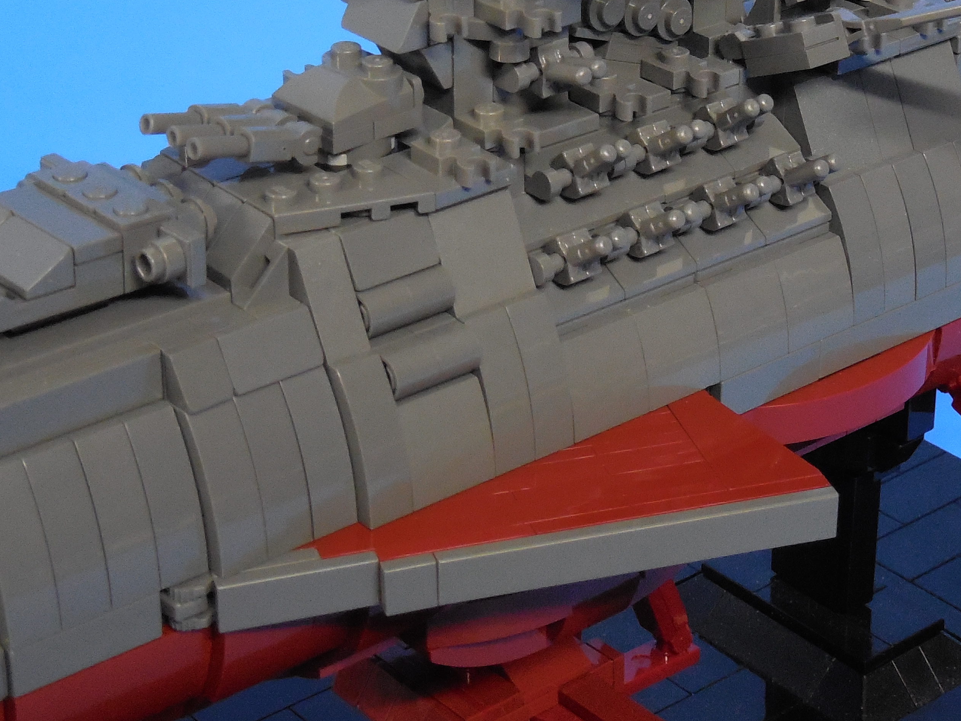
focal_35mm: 88
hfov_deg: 22.1
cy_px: 102
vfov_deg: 16.6
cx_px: 666
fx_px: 2443
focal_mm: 8.7
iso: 500
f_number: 4
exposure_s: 1/8
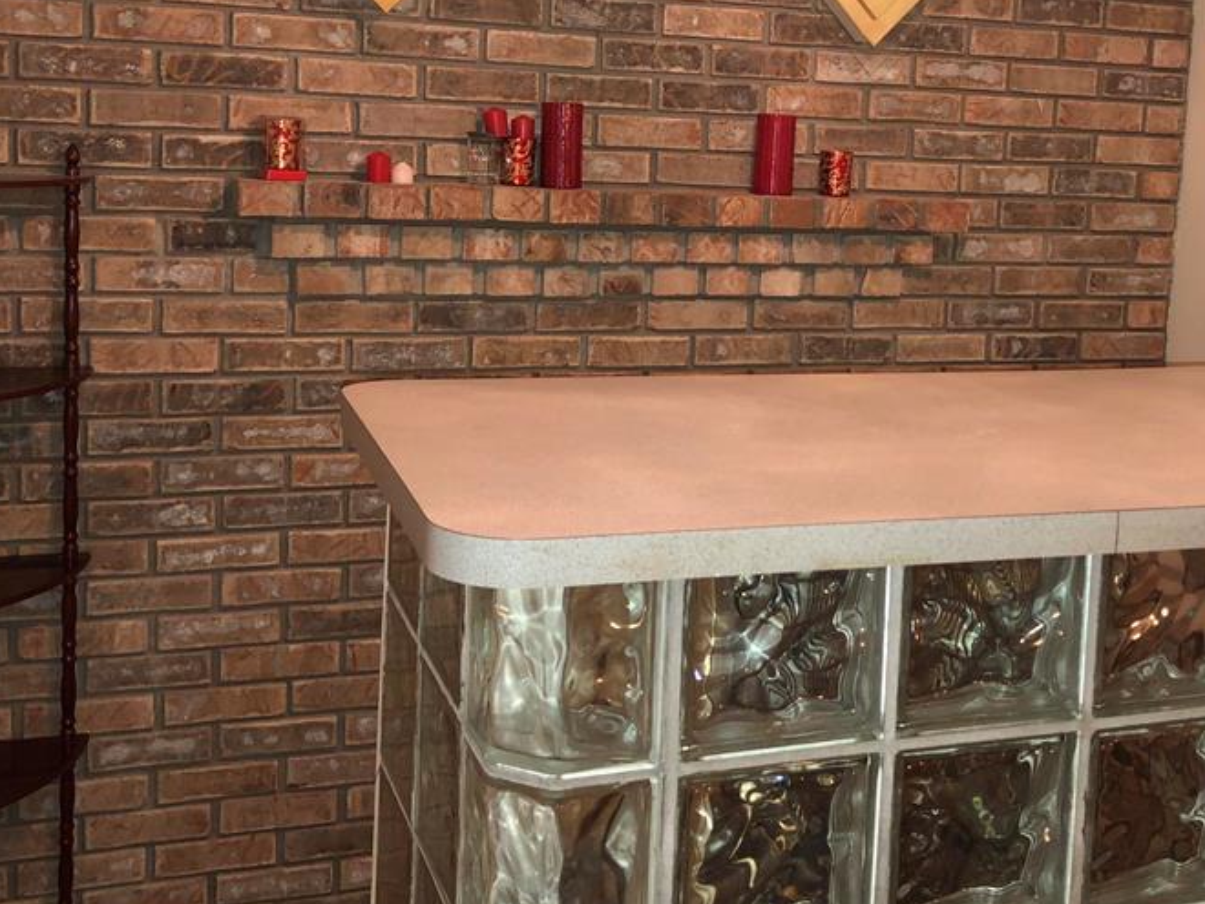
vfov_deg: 31.9
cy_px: 307
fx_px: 1566
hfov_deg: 41.9
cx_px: 710
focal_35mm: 45
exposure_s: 1/7
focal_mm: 3.99
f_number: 1.8
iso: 80
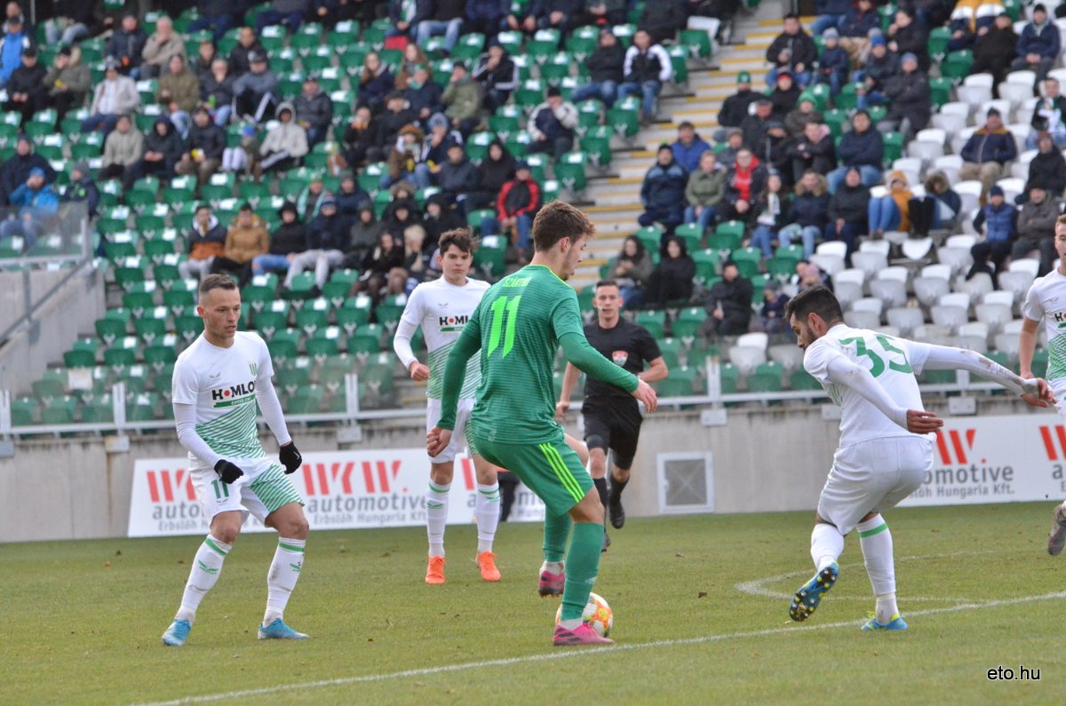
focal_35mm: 255
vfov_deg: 5.4
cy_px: 353
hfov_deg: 8.1
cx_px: 533
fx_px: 7536
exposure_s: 1/2000
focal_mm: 170
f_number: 5.6
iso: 3200
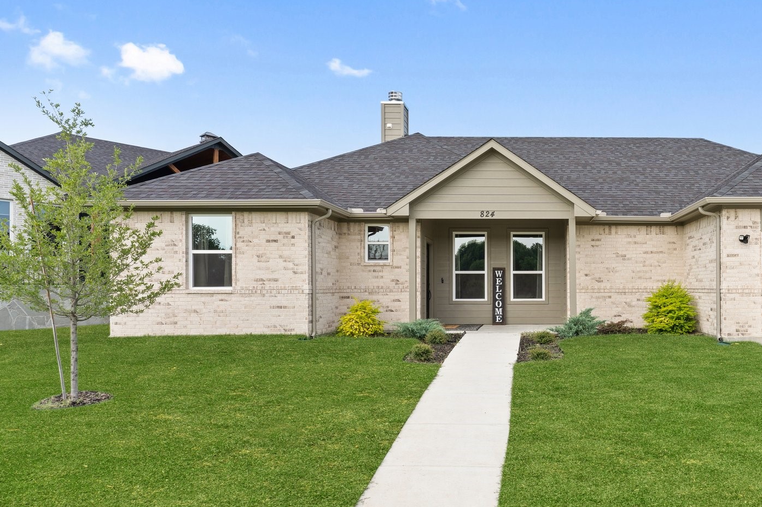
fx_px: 529
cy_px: 288
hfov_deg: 67.9
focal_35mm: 25
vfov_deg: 51.1
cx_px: 551
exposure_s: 1/45
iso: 320
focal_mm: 17
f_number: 9.5
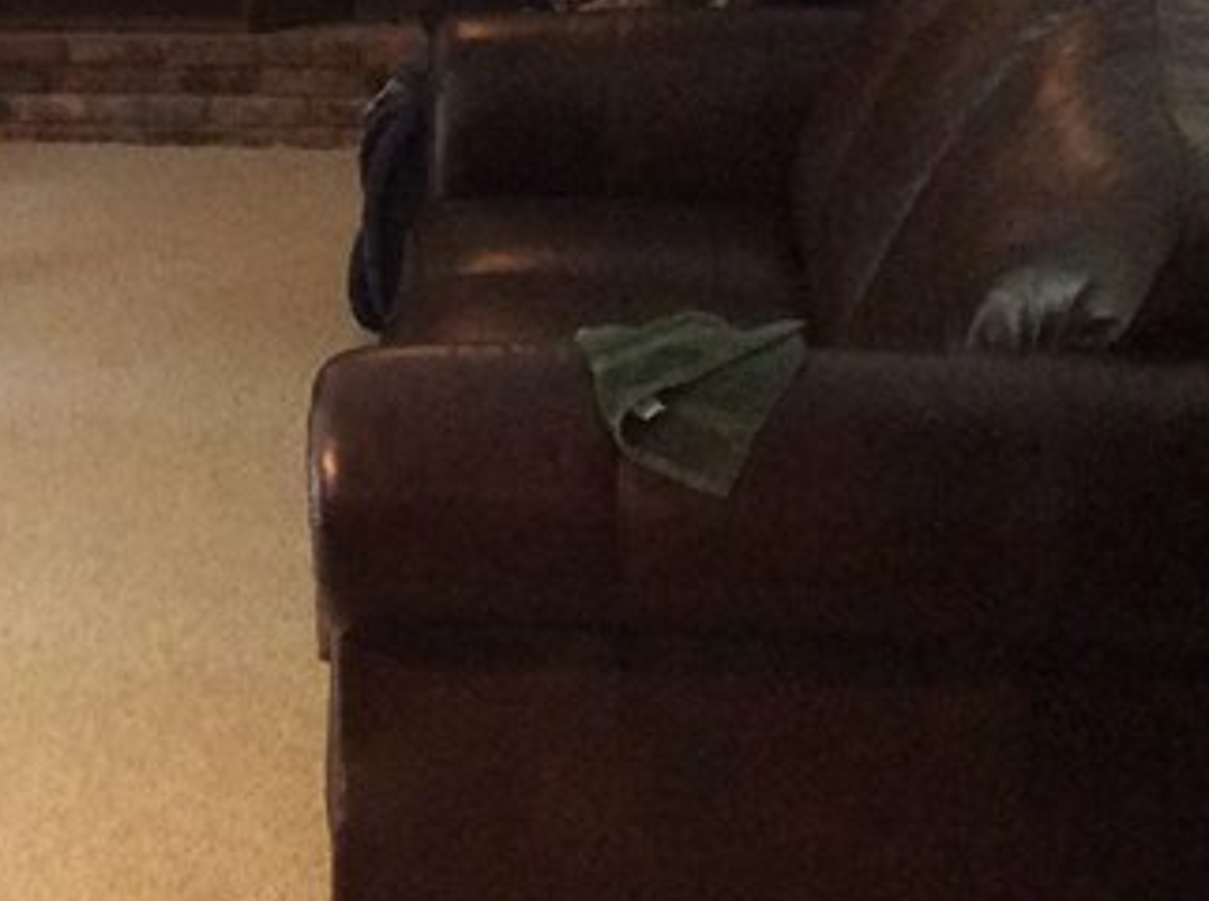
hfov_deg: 18.6
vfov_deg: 14.4
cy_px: 188
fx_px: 3555
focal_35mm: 102
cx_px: -109
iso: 320
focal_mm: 3.3
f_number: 2.4
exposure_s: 1/20
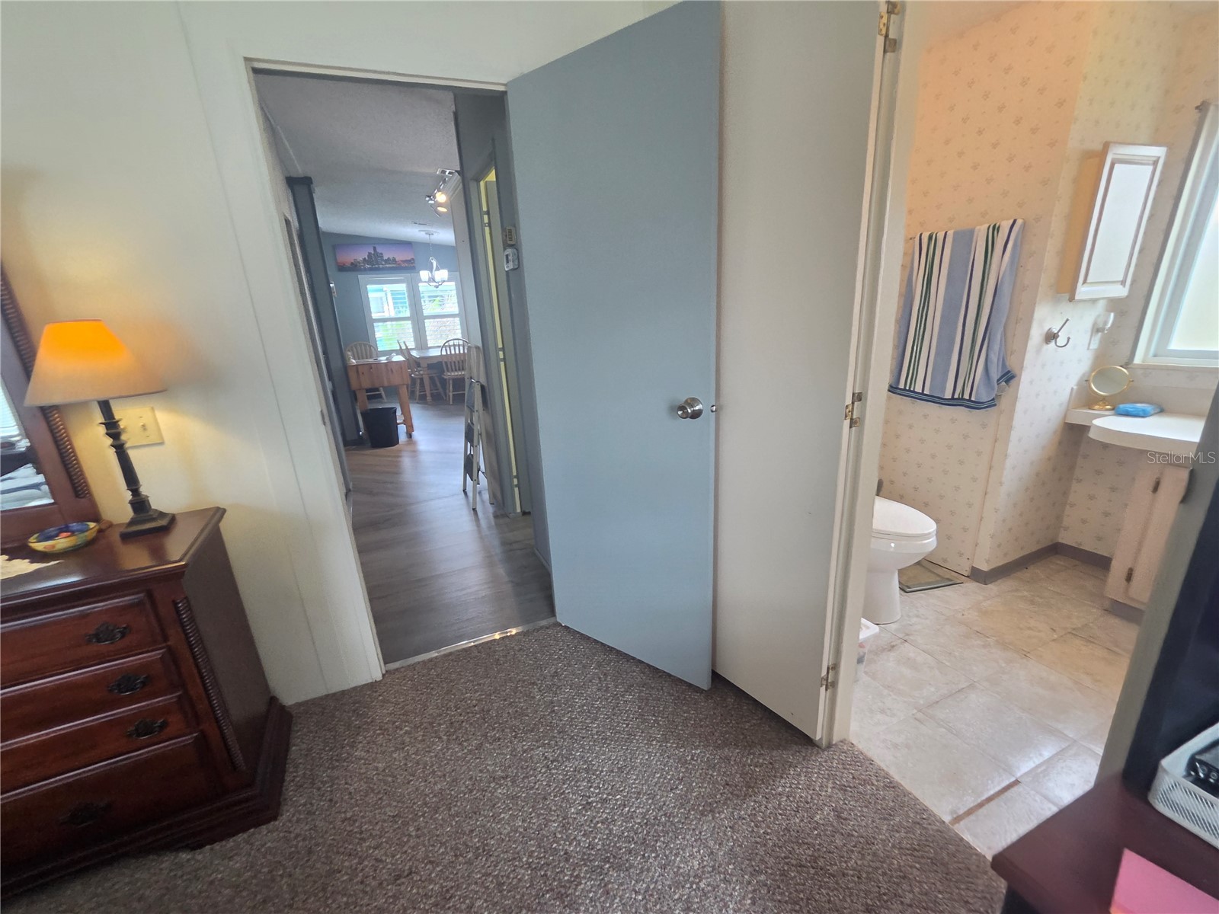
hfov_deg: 106.2
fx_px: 458
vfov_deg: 89.9
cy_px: 457
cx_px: 610
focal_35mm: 13
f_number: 2.2
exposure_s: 1/120
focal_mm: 2.2
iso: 200
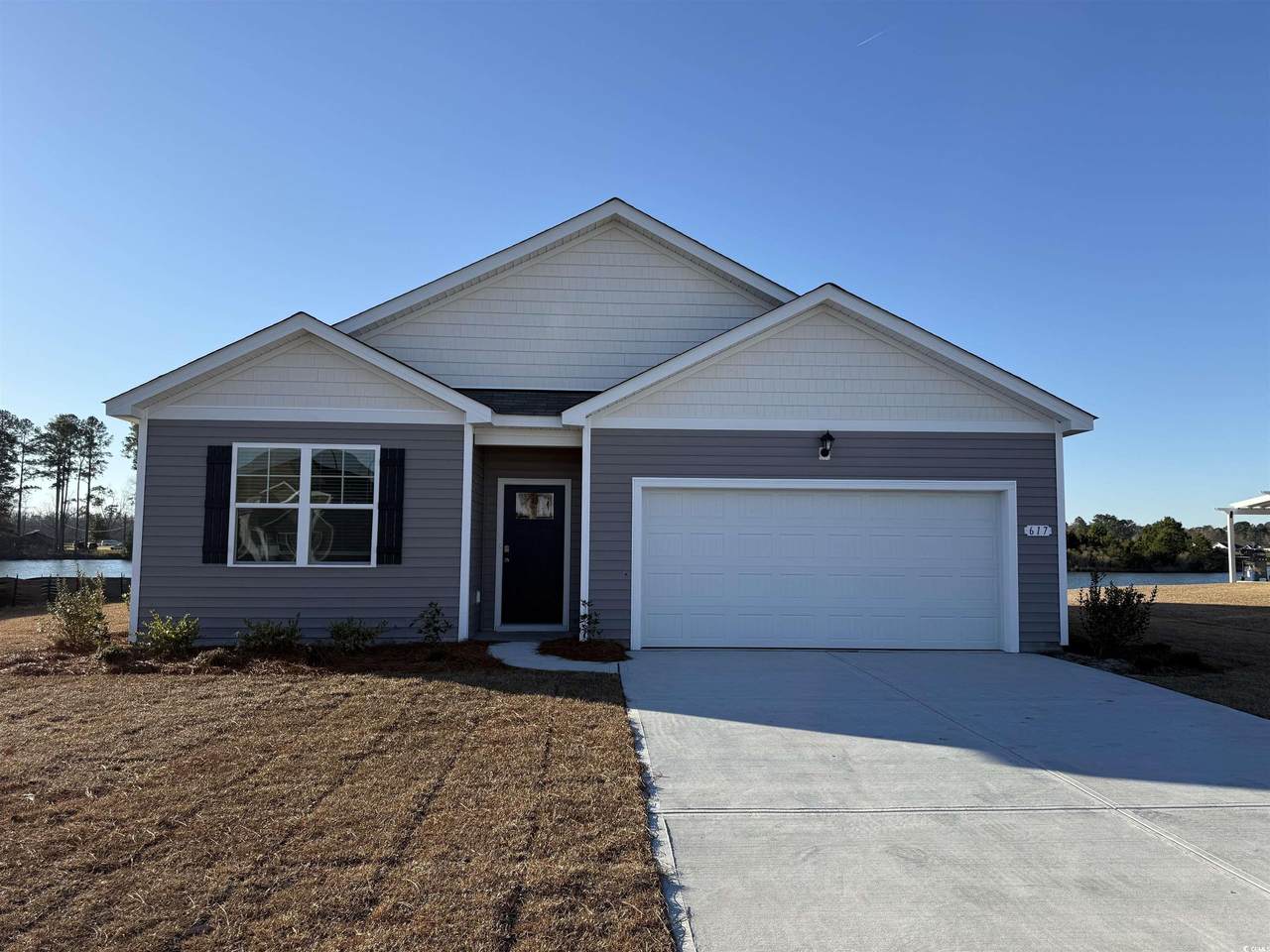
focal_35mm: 24
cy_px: 476
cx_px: 635
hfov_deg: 71.6
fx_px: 881
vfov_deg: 56.8
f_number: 1.78
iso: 80
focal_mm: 6.76
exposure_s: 1/3425
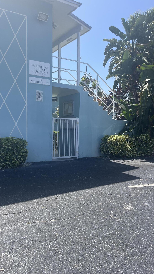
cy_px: 135
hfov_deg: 40.0
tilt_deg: -2.0
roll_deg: -2.3
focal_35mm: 29
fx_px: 211
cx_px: 63
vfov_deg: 66.1
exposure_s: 1/2309
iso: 50
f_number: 1.6
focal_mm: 5.1
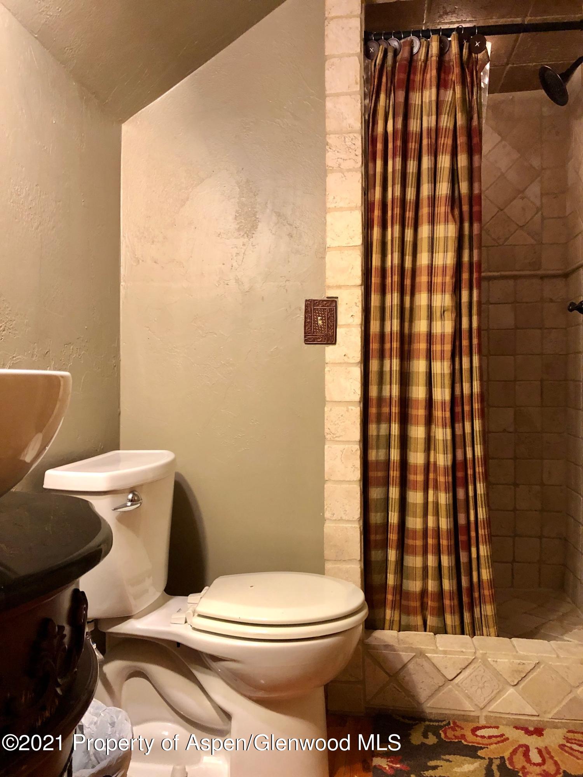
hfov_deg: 49.7
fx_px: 629
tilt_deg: -0.7
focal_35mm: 28
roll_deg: +0.2
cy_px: 388
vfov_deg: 63.4
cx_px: 292
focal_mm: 3.99
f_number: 1.8
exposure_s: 1/15
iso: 100
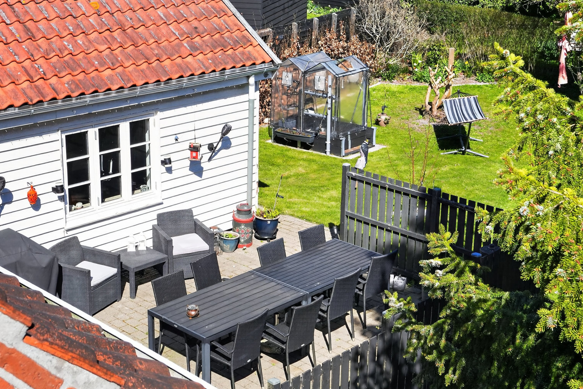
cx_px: 281
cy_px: 166
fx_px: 955
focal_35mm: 59
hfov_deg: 33.9
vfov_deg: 23.0
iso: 400
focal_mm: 35
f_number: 8
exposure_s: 1/400
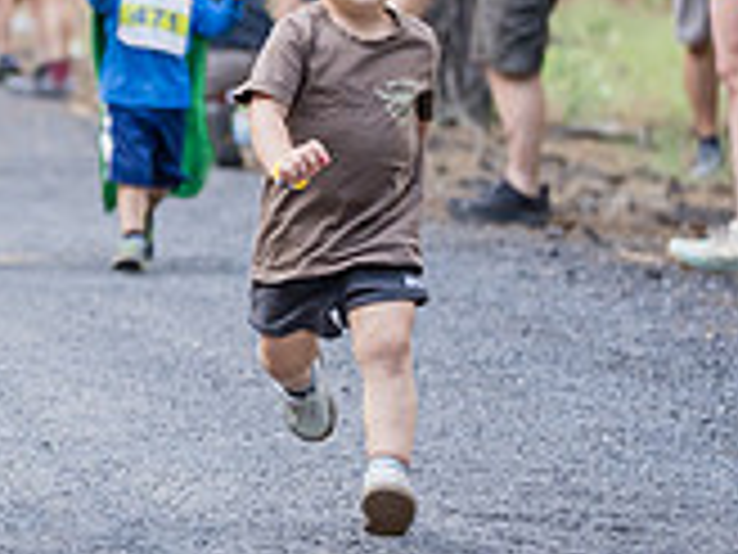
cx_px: -436
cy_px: -47
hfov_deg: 6.1
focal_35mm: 323
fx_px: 6886
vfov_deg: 4.6
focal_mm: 94.9
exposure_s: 1/640
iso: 1250
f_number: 2.8
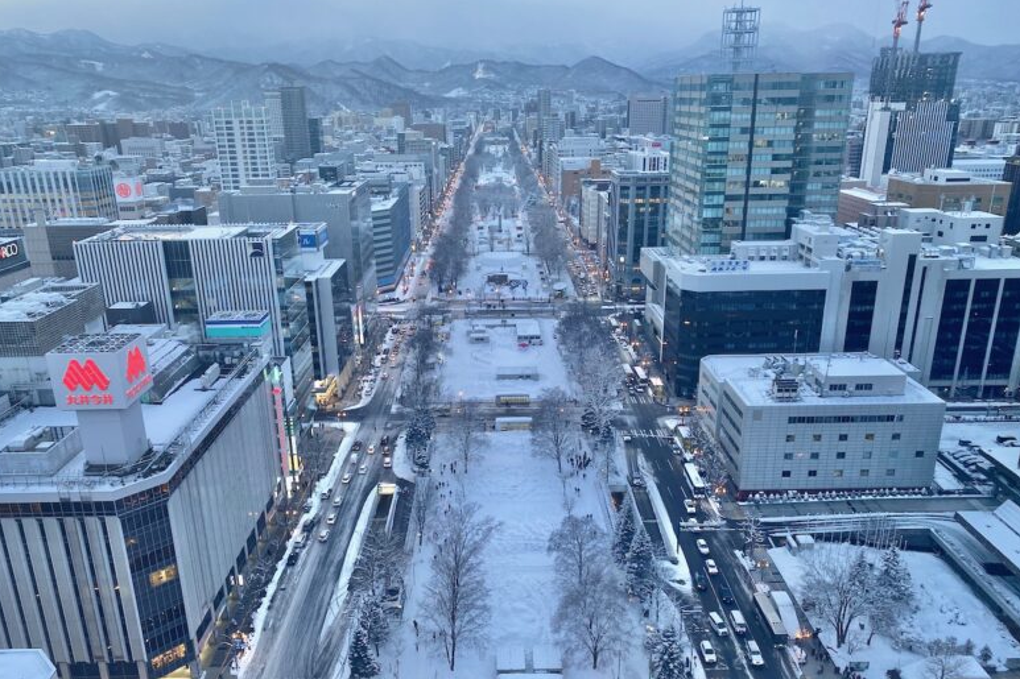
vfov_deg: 46.3
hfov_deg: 65.5
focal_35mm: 28
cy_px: 380
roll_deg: +1.2
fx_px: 793
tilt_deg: -20.0
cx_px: 500
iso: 100
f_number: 1.8
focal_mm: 4.25
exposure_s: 1/100
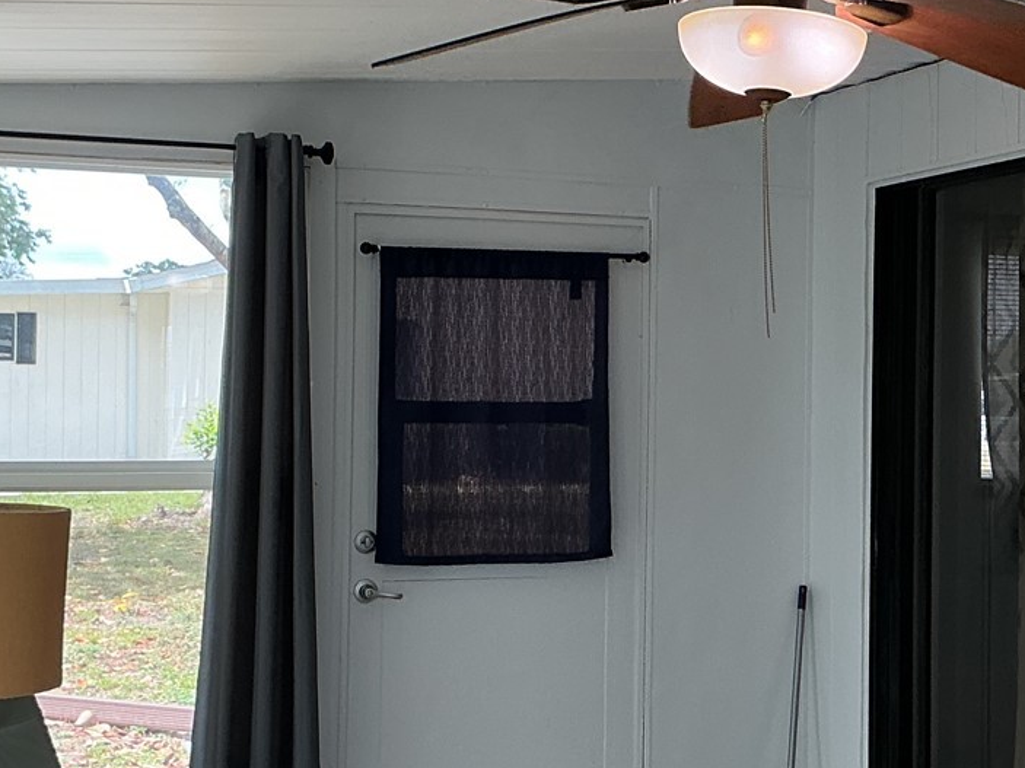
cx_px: 662
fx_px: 1954
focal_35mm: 66
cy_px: 398
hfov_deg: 29.2
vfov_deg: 22.2
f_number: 1.8
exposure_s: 1/120
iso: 32
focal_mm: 3
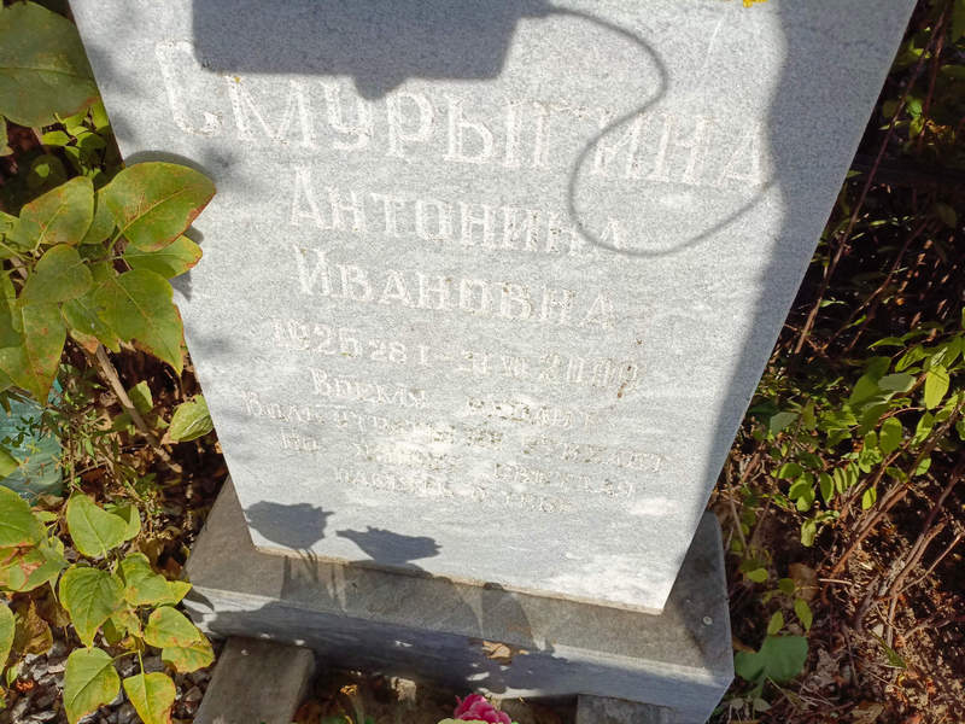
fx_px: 697
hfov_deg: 69.4
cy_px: 362
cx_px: 482
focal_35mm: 25
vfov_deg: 54.9
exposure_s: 1/1070
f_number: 1.69
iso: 108
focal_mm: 4.76
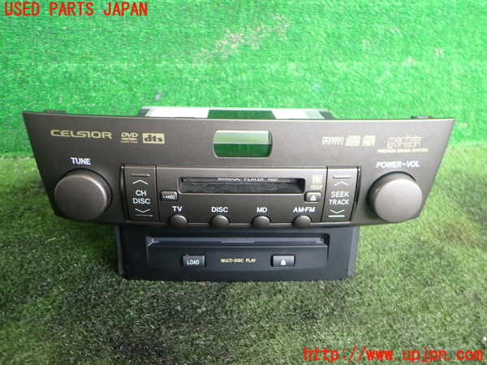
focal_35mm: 30
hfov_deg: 60.0
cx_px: 244
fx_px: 422
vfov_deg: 46.8
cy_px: 182
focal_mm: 5.4
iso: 200
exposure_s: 1/40
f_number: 2.3
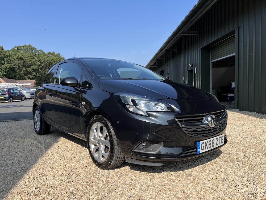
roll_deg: +2.1
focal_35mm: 26
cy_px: 100
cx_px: 133
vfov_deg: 53.1
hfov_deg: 67.3
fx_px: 200
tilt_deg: -4.3
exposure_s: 1/3077
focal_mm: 5.7
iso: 50
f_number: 1.5
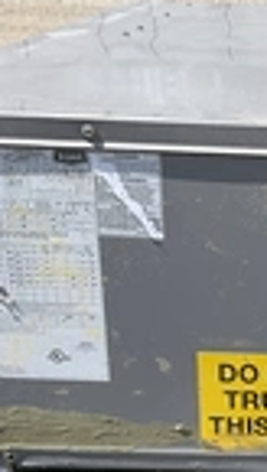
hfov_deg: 13.2
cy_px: 479
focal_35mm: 87
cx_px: 391
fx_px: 1091
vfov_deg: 23.4
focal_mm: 3
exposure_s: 1/1250
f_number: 1.8
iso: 25
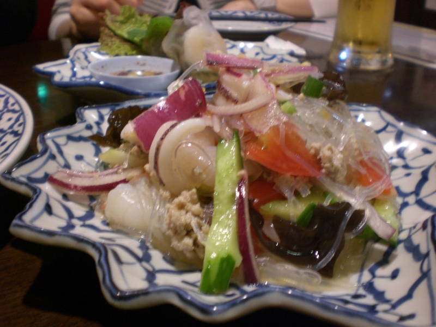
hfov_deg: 49.0
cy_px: 164
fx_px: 479
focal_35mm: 38
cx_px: 218
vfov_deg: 37.7
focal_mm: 6.3
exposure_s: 1/5
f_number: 3.1
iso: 200
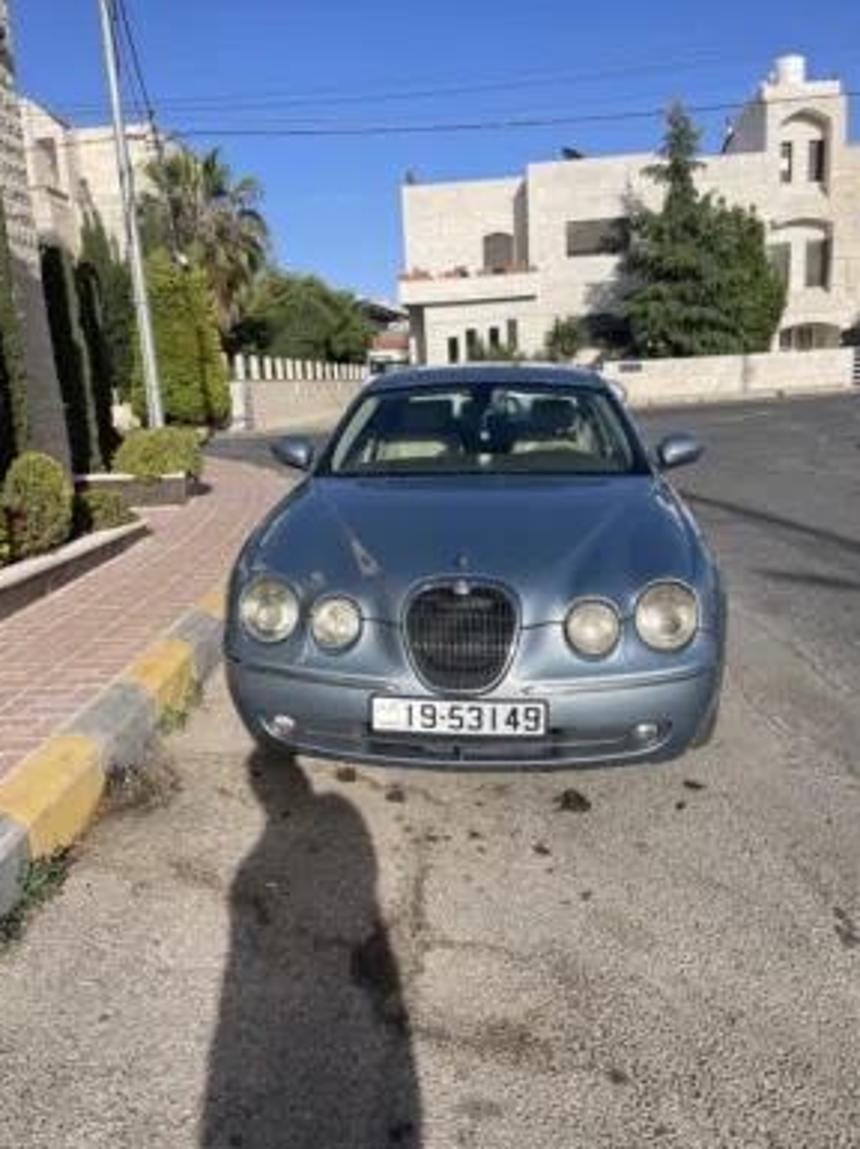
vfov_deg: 67.4
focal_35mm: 26
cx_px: 427
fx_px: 863
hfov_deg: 53.0
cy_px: 570
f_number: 1.6
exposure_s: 1/3003
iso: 32
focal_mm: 5.1
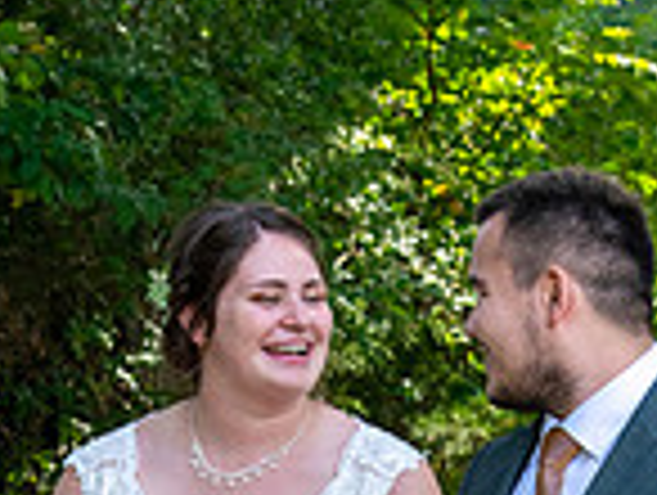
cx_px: 324
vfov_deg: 6.0
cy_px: 945
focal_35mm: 244
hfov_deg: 8.1
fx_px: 4639
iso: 400
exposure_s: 1/250
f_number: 8
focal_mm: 55
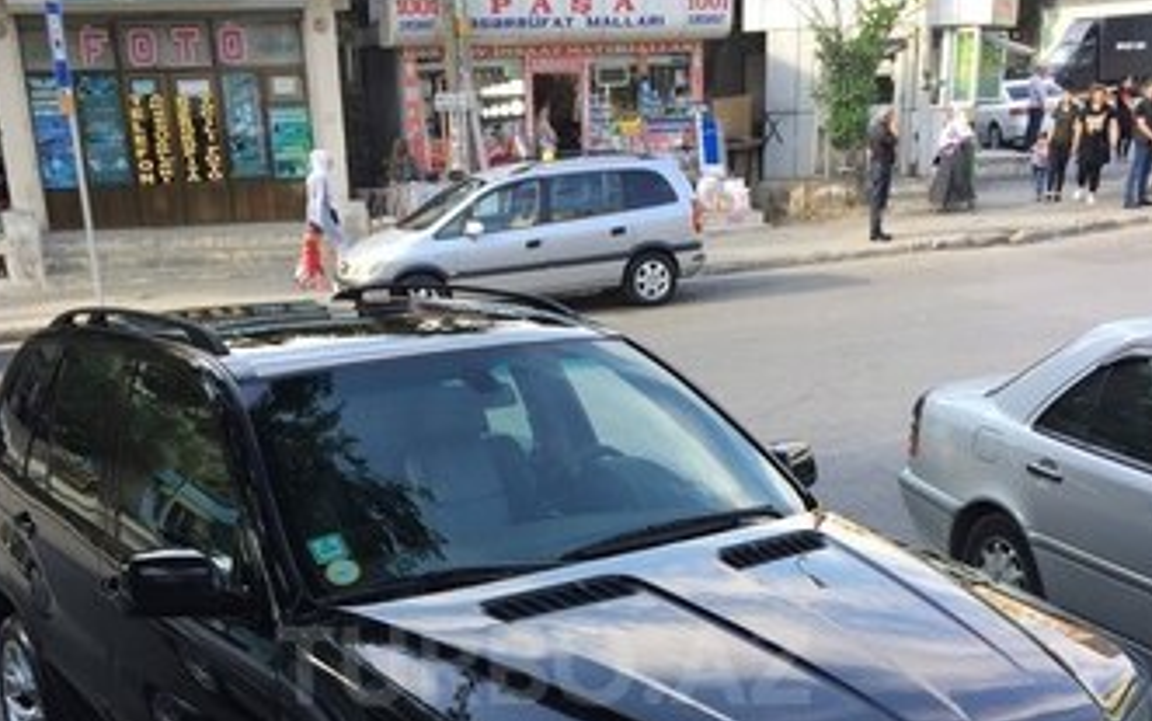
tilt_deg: -20.7
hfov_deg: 43.5
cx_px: 543
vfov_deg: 26.9
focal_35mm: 46
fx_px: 1444
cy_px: 665
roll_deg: +1.4
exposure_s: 1/215
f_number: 2.2
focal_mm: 4.15
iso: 32
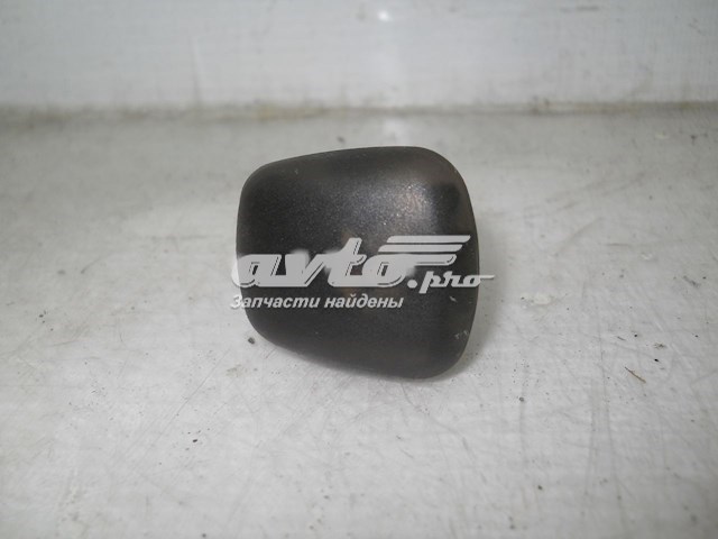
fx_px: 850
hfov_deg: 45.8
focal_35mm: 41
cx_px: 359
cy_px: 270
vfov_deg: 35.1
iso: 80
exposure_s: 1/40
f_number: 5.5
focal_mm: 6.72
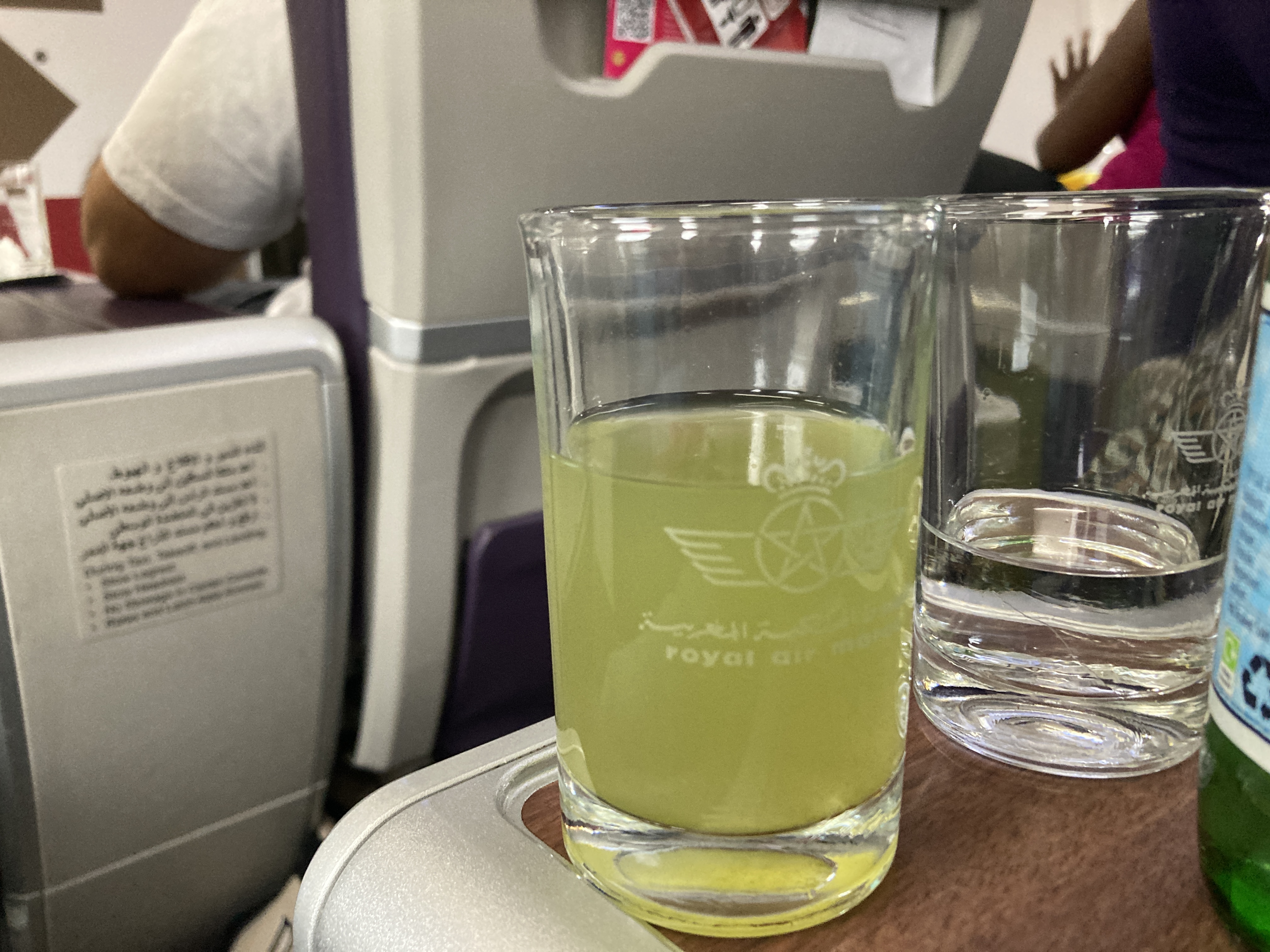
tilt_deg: -15.1
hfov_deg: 63.4
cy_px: 476
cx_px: 635
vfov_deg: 49.7
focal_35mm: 28
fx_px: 1027
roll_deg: +0.8
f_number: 1.8
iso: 320
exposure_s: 1/56
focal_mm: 3.99
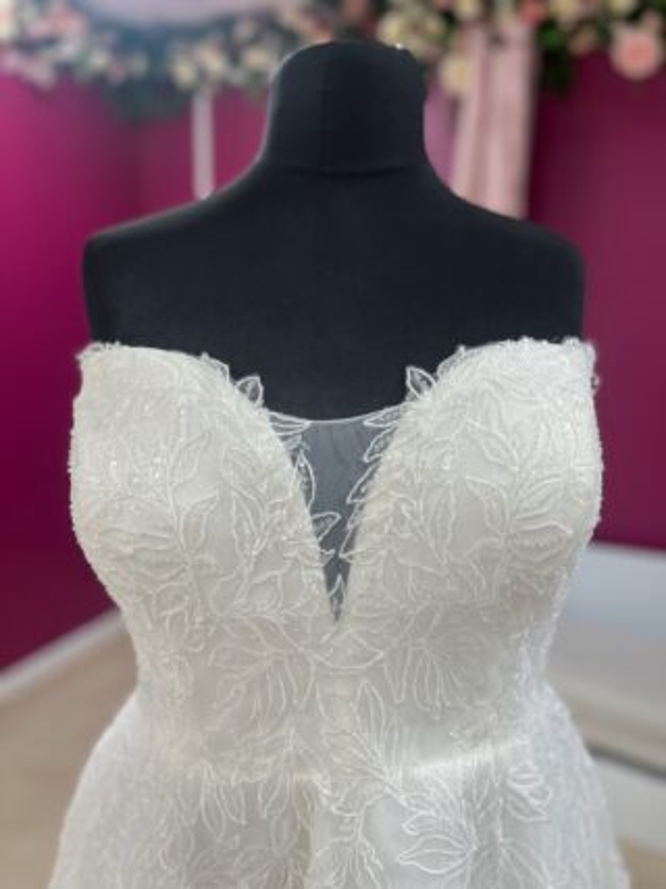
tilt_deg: -10.8
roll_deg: +0.1
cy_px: 444
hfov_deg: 53.0
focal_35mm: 26
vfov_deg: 67.3
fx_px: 667
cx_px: 333
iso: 100
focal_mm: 5.1
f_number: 1.6
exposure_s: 1/100
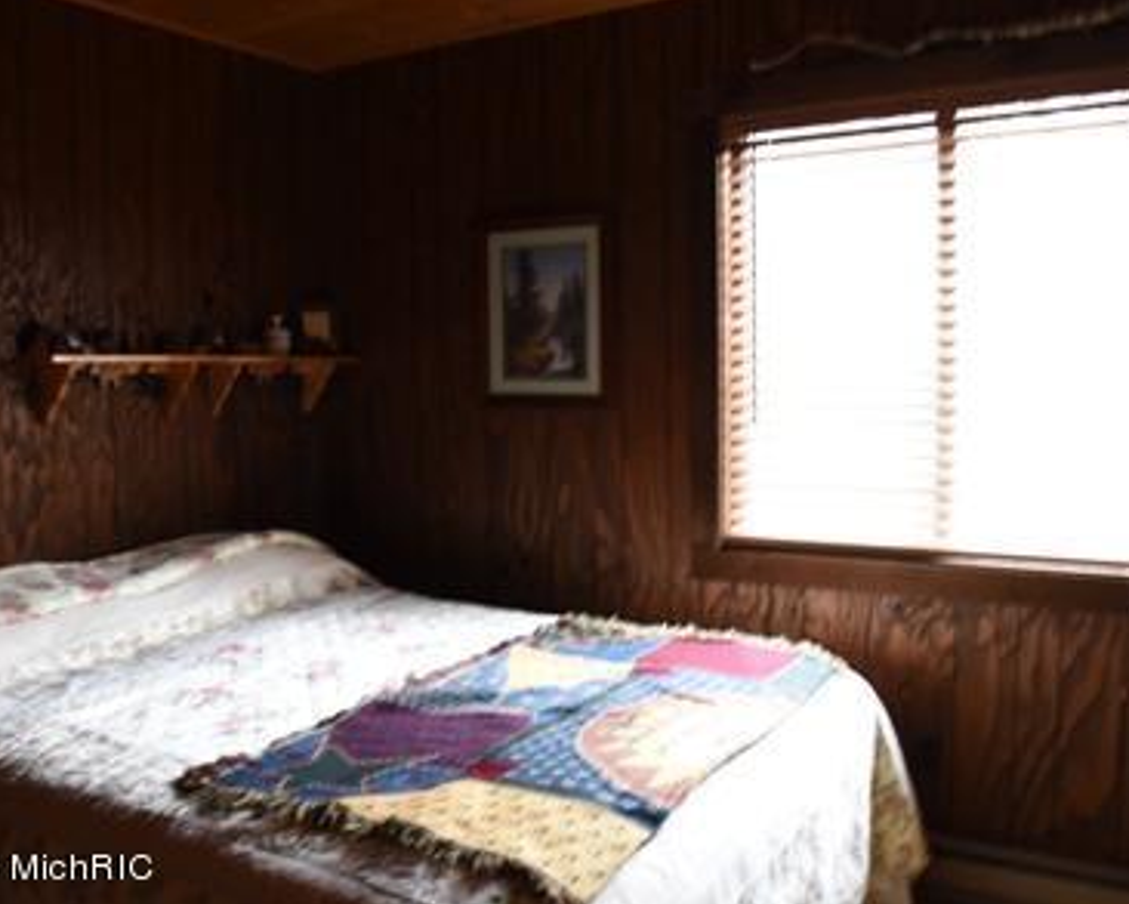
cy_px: 452
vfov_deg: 47.1
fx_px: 1036
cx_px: 558
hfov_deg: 57.2
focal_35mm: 31
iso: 800
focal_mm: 18
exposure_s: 1/13
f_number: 5
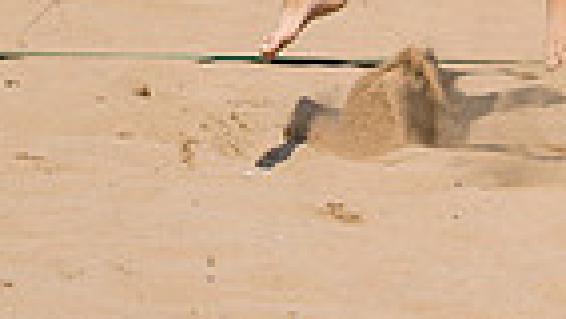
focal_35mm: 321
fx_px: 4819
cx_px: 403
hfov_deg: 6.7
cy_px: -574
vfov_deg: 3.7
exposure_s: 1/2500
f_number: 4
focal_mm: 65
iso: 200
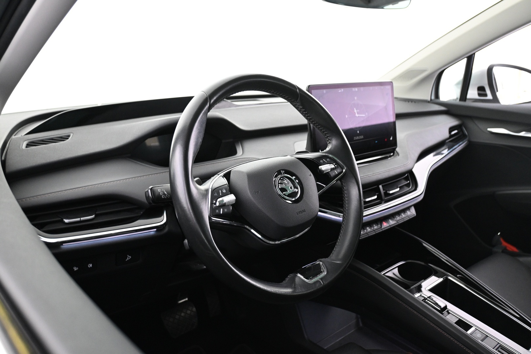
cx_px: 266
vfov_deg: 43.6
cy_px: 177
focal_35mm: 30
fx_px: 442
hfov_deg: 61.9
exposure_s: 1/13
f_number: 3.8
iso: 1600
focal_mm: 20
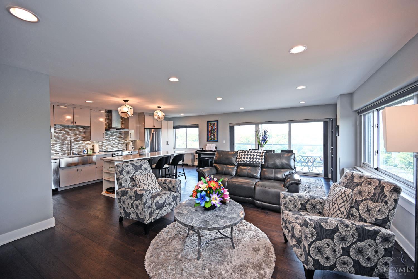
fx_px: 163
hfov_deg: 104.3
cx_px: 209
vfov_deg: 81.2
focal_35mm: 14
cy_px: 140
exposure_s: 1/60
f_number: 4
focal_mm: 14
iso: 200
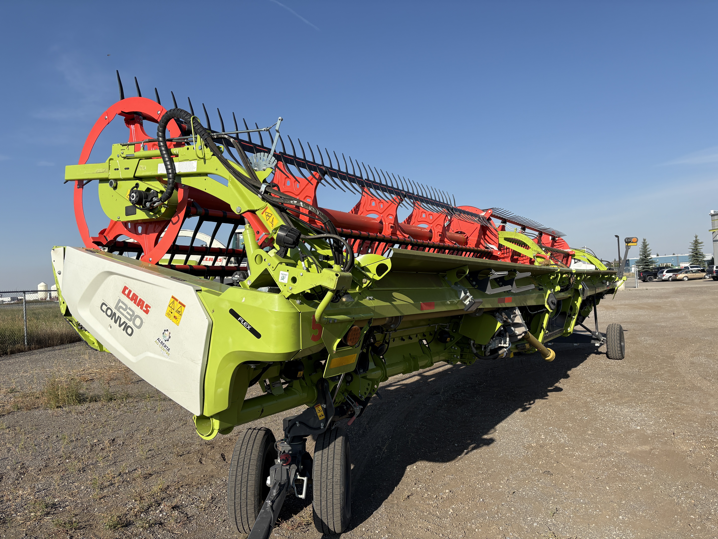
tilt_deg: +2.5
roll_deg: +3.3
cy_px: 270
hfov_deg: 67.3
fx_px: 539
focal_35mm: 26
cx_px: 359
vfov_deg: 53.1
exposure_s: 1/4065
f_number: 1.6
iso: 50
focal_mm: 5.96
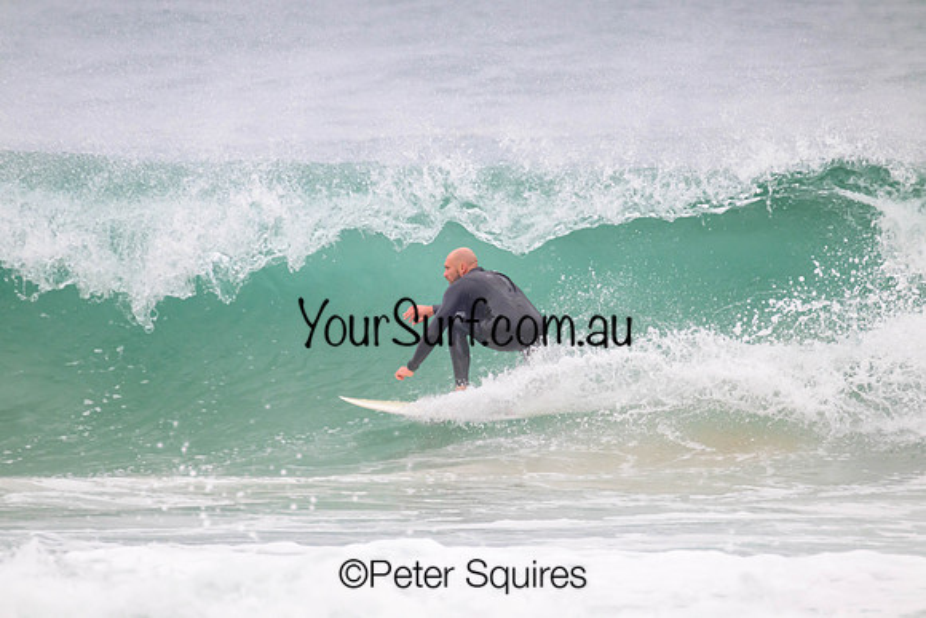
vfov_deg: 1.7
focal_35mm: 800
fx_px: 20582
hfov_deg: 2.6
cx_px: 463
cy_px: 309
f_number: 11
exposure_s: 1/2000
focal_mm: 800
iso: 1400
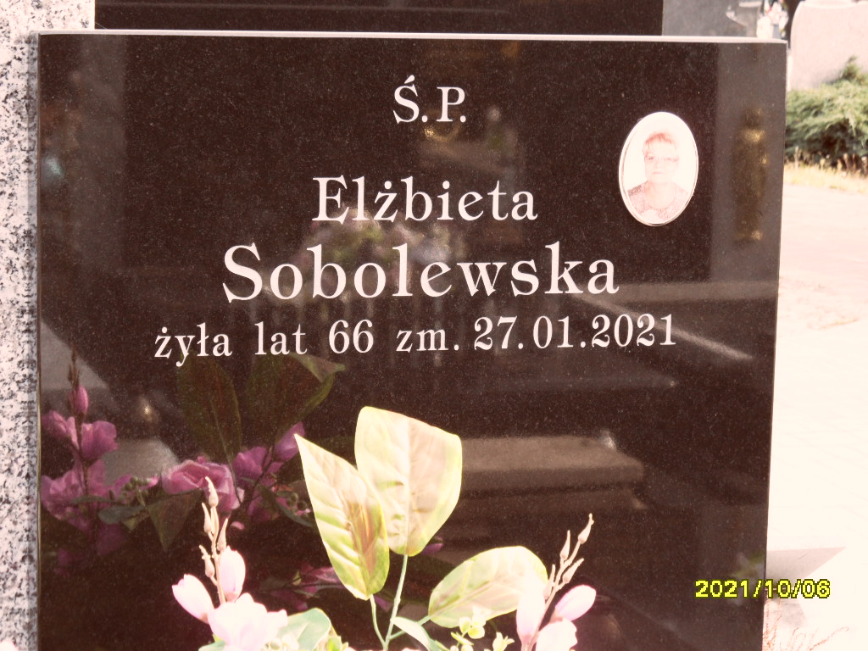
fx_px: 2508
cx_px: 434
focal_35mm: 100
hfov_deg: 19.6
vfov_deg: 14.8
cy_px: 326
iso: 100
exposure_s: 1/60
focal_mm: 16.3
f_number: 4.4
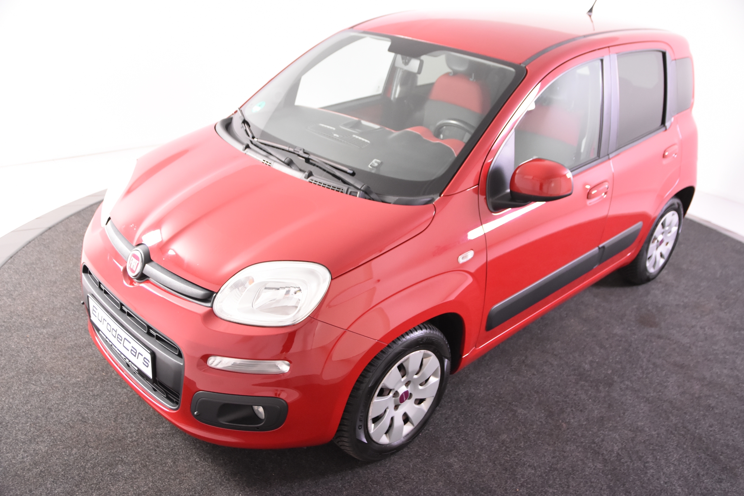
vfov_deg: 40.0
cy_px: 248
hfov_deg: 57.2
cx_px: 372
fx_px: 682
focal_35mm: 33
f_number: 3.2
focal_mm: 22
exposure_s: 1/40
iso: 1600
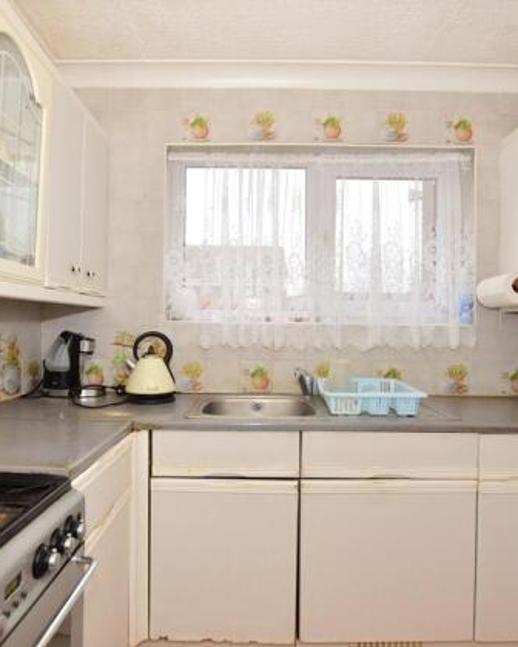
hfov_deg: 63.1
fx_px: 422
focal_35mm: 22
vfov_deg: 75.0
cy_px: 324
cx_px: 250
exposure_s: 1/80
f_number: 5
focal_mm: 10
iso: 200
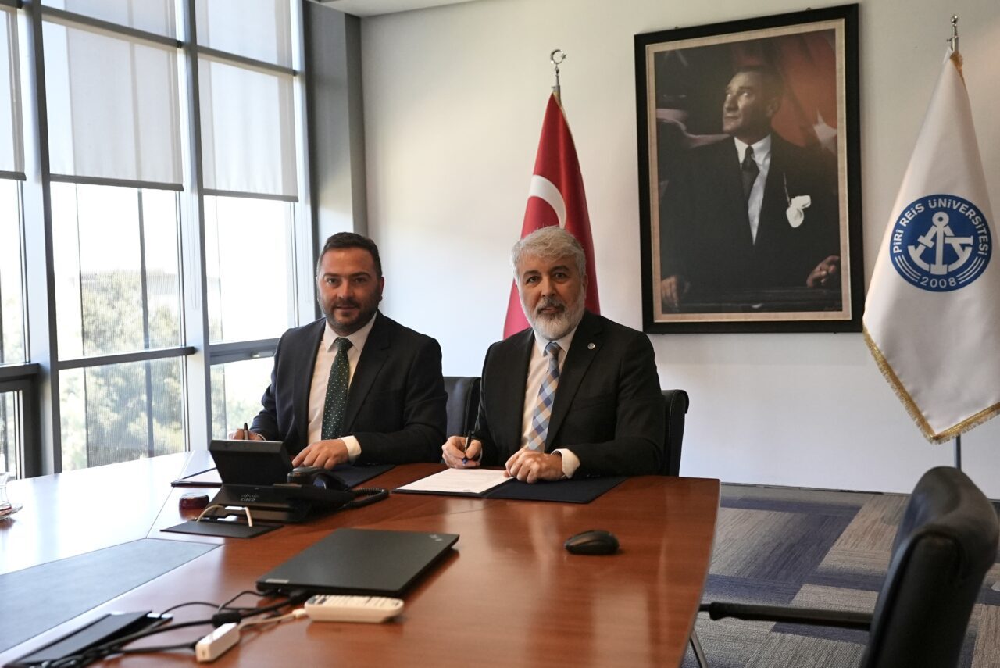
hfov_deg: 54.4
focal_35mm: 35
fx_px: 973
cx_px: 500
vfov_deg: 37.9
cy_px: 334
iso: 4000
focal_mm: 35
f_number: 3.5
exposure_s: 1/1000
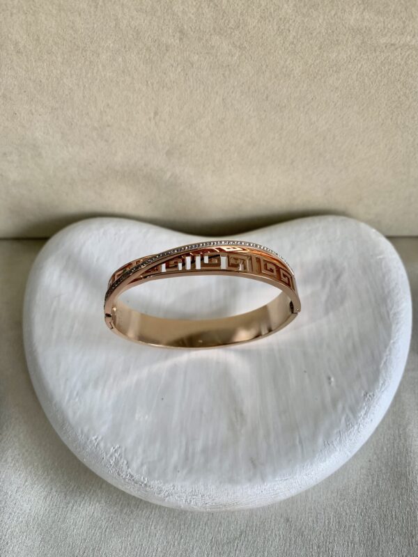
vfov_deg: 67.3
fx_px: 419
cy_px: 278
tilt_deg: -60.9
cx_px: 209
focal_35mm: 26
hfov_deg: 53.1
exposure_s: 1/100
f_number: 1.8
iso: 32
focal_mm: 4.25
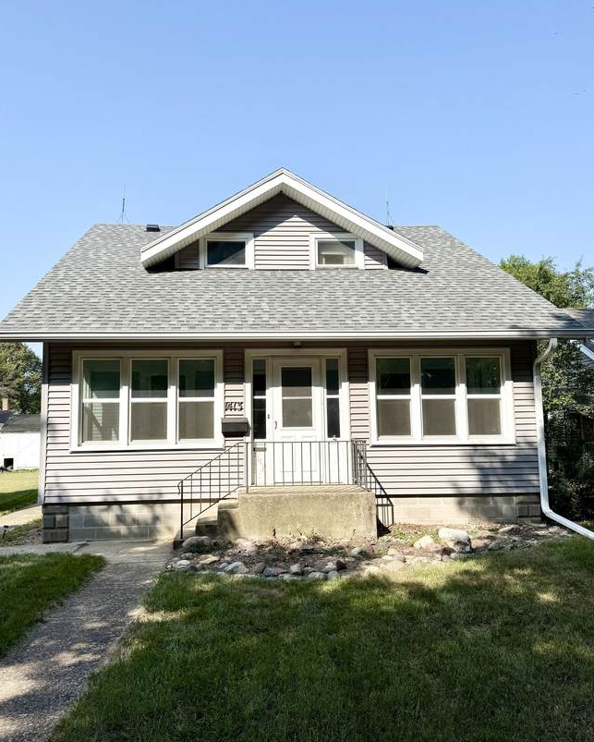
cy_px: 380
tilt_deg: +6.0
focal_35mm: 28
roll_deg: +0.6
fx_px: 615
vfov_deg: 62.2
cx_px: 275
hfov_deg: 51.5
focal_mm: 6.76
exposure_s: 1/4405
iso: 80
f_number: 1.78
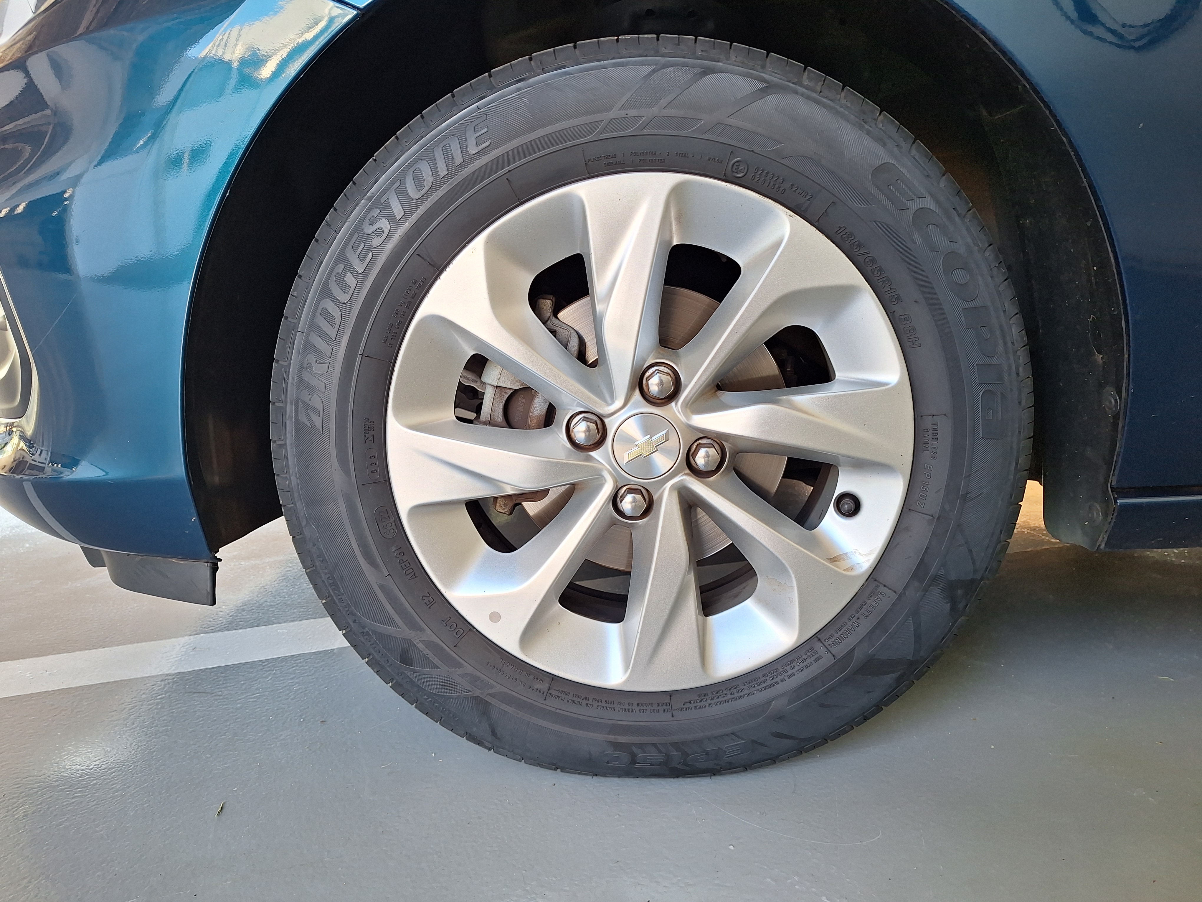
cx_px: 601
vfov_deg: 58.9
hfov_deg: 73.9
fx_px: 799
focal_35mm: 23
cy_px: 451
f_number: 1.8
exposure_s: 1/120
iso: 50
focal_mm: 5.54
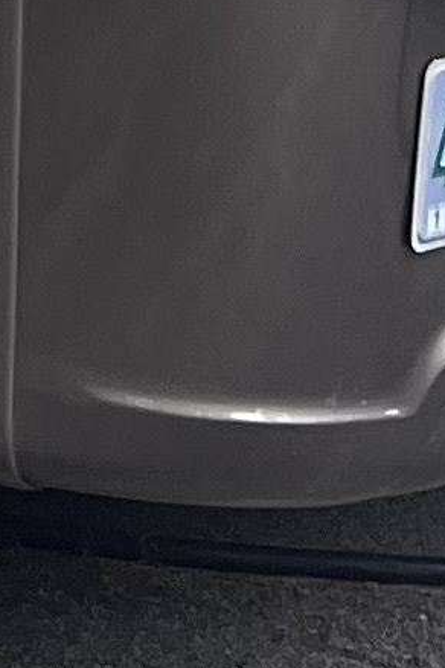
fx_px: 4617
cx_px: -1425
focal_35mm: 249
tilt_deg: +0.3
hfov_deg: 4.9
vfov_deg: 7.5
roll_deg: -0.6
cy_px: -1107
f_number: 1.6
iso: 64
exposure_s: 1/122
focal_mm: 5.1
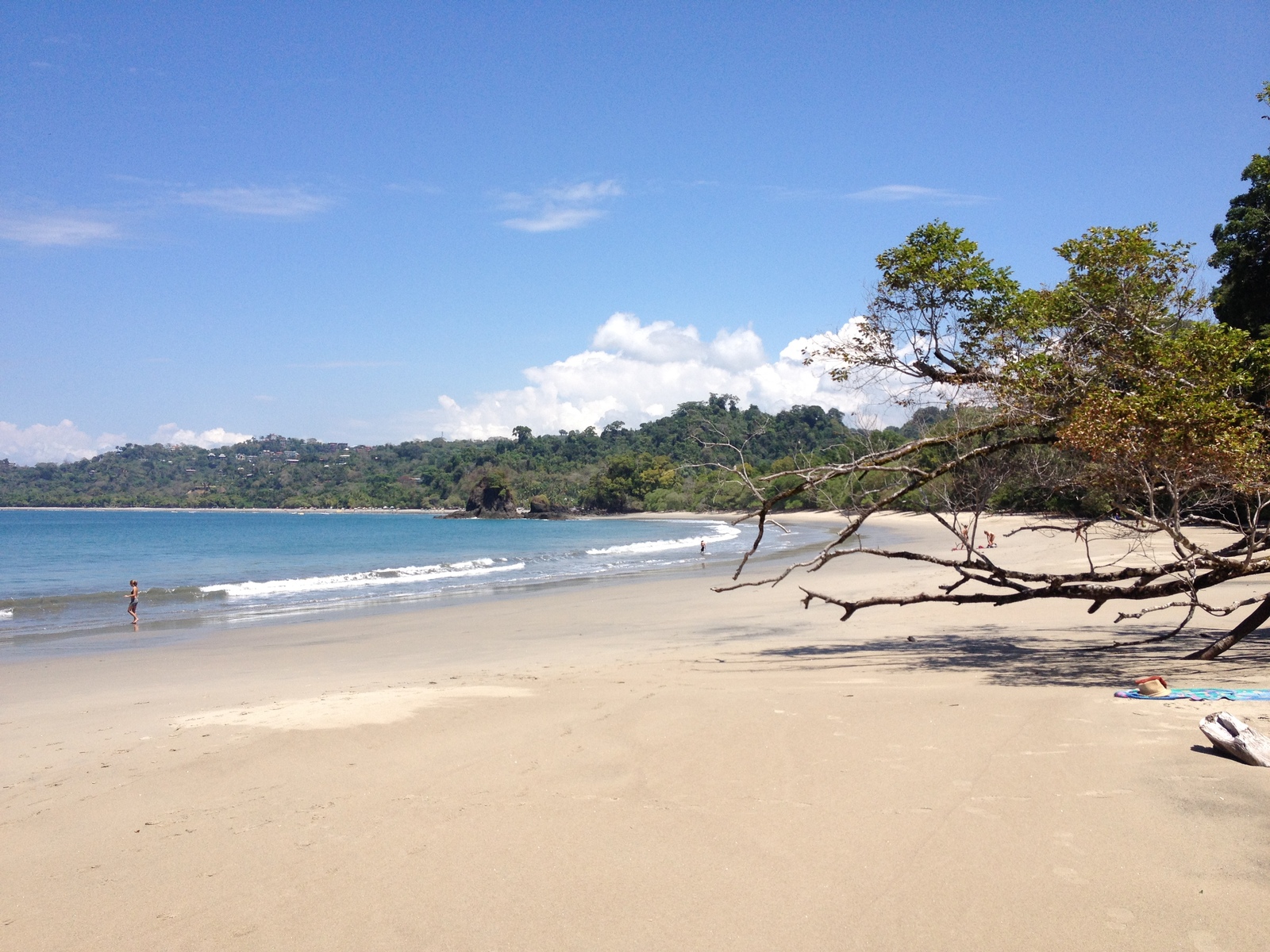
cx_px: 635
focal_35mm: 35
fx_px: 1284
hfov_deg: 52.6
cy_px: 476
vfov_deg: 40.7
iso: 50
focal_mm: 4.28
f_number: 2.4
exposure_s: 1/2045
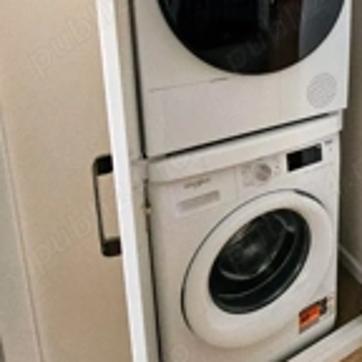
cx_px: 354
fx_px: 379
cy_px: 40
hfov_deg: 44.3
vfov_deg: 46.4
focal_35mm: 32
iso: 160
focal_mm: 2.2
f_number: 2.2
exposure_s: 1/100
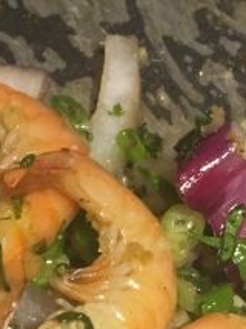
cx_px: -58
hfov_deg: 14.9
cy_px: 440
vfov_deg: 19.0
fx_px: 902
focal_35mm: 95
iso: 200
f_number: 2.2
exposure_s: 1/33
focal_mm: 4.15
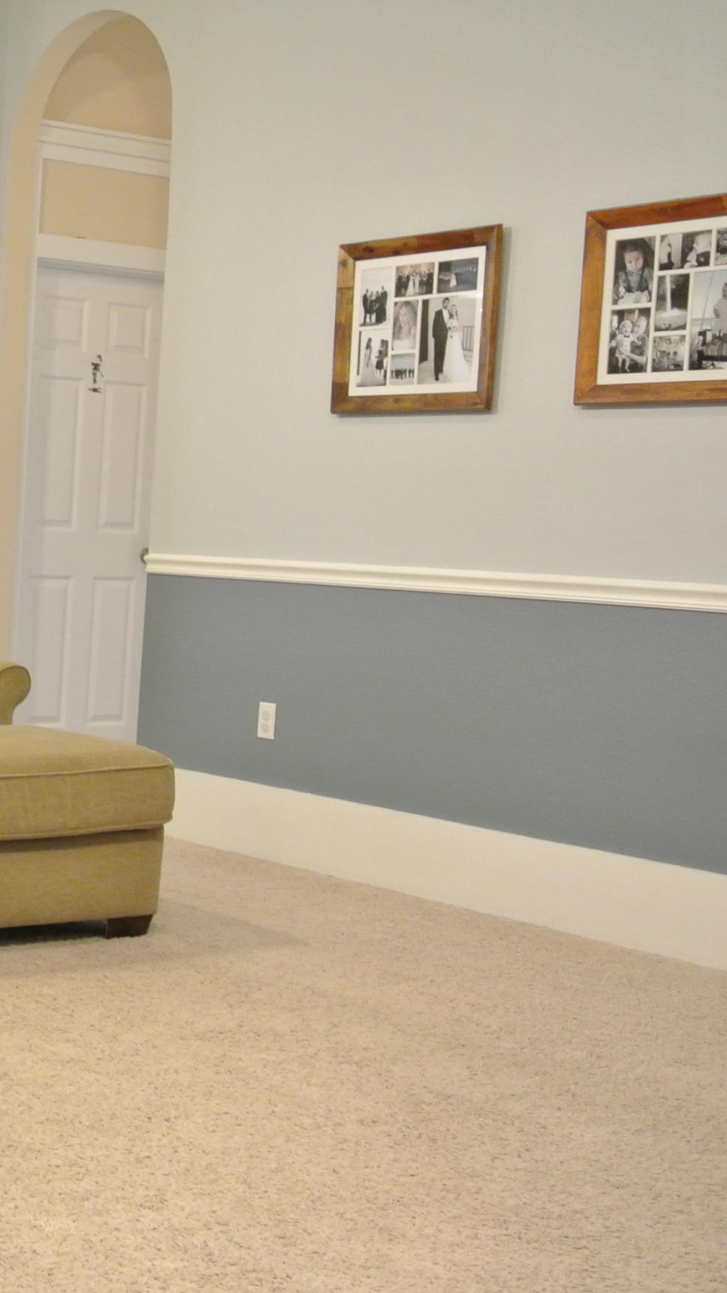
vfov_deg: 39.1
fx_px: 1817
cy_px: 716
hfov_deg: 19.9
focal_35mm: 53
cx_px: -334
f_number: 3.5
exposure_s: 1/30
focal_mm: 11
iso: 720
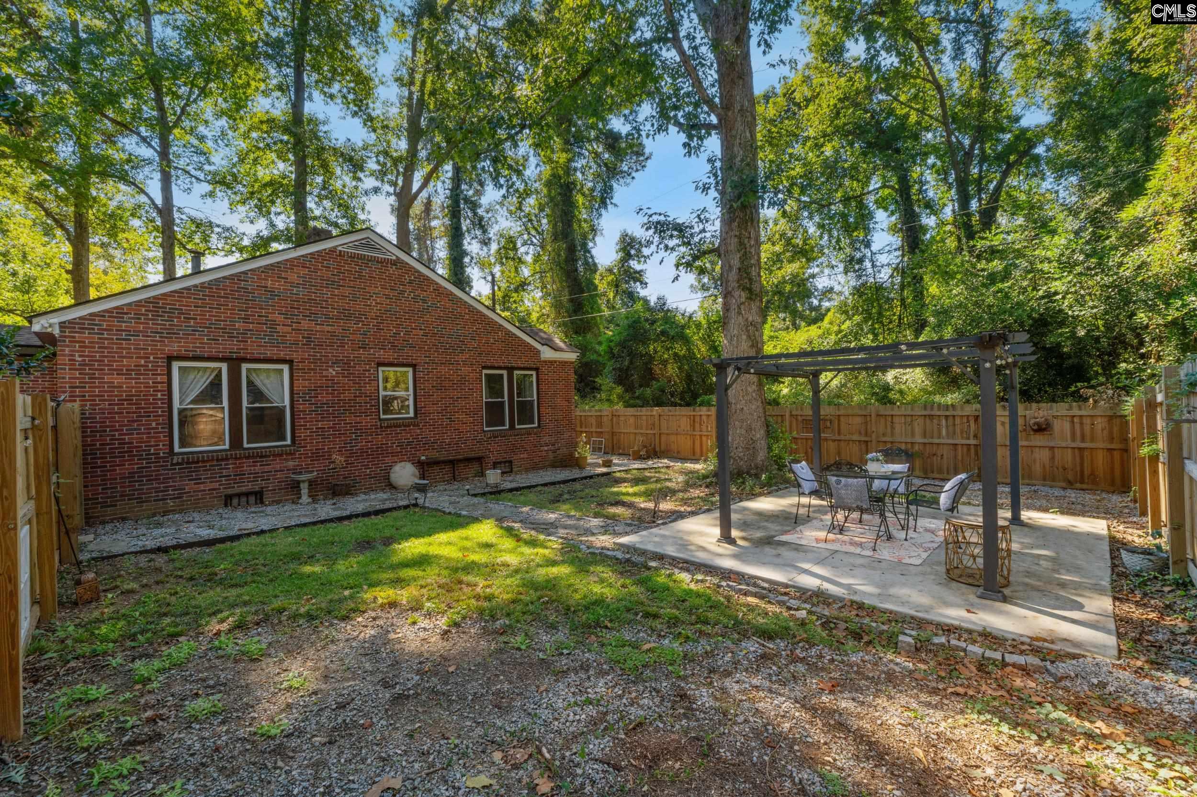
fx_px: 499
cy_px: 398
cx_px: 598
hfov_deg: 100.4
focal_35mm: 15
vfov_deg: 77.3
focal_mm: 10
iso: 250
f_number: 8
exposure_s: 1/125
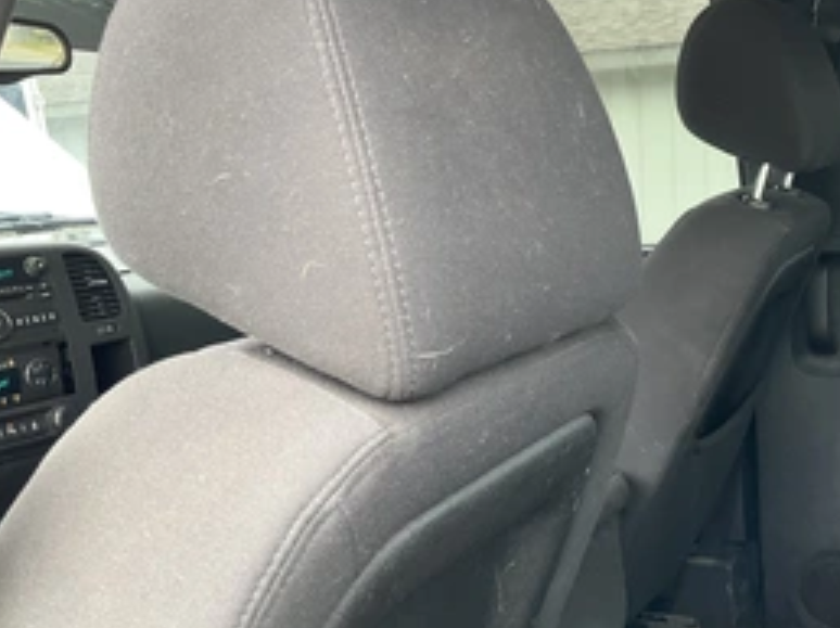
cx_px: 573
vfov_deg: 32.1
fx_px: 1091
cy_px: 309
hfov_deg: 41.5
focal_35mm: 45
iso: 100
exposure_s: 1/60
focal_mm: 3
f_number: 1.8
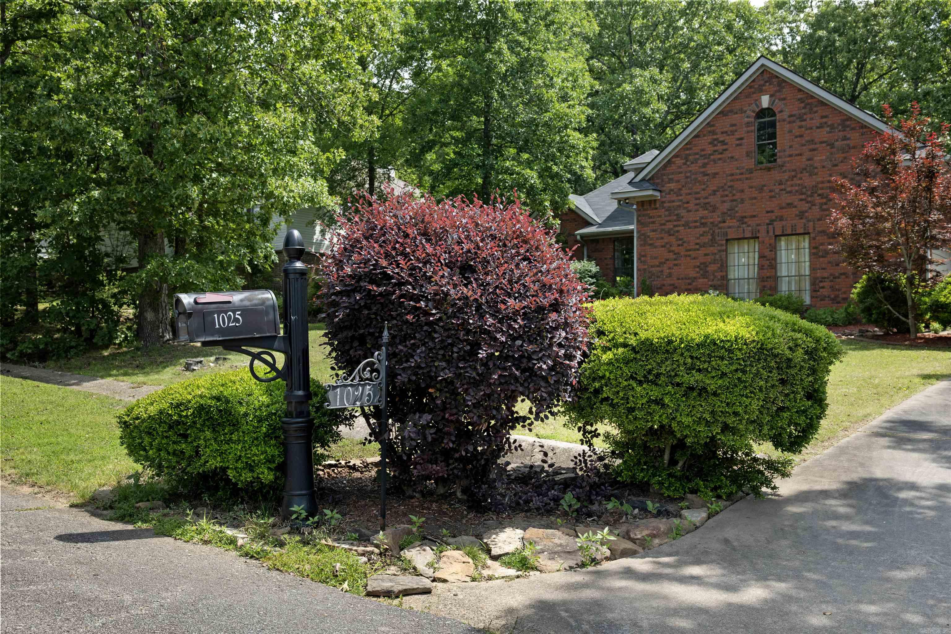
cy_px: 317
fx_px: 925
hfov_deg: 54.4
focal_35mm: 35
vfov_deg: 37.9
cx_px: 476
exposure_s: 1/320
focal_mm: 35
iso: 500
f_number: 6.3
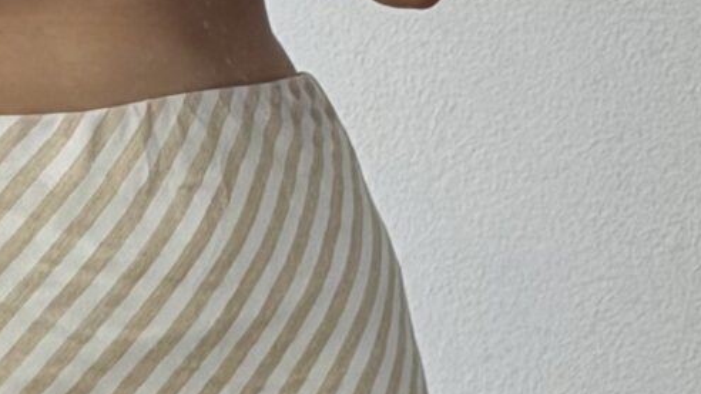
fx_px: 5057
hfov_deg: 7.9
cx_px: 44
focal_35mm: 272
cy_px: -10
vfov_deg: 4.5
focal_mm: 6.76
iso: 100
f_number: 1.78
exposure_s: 1/566
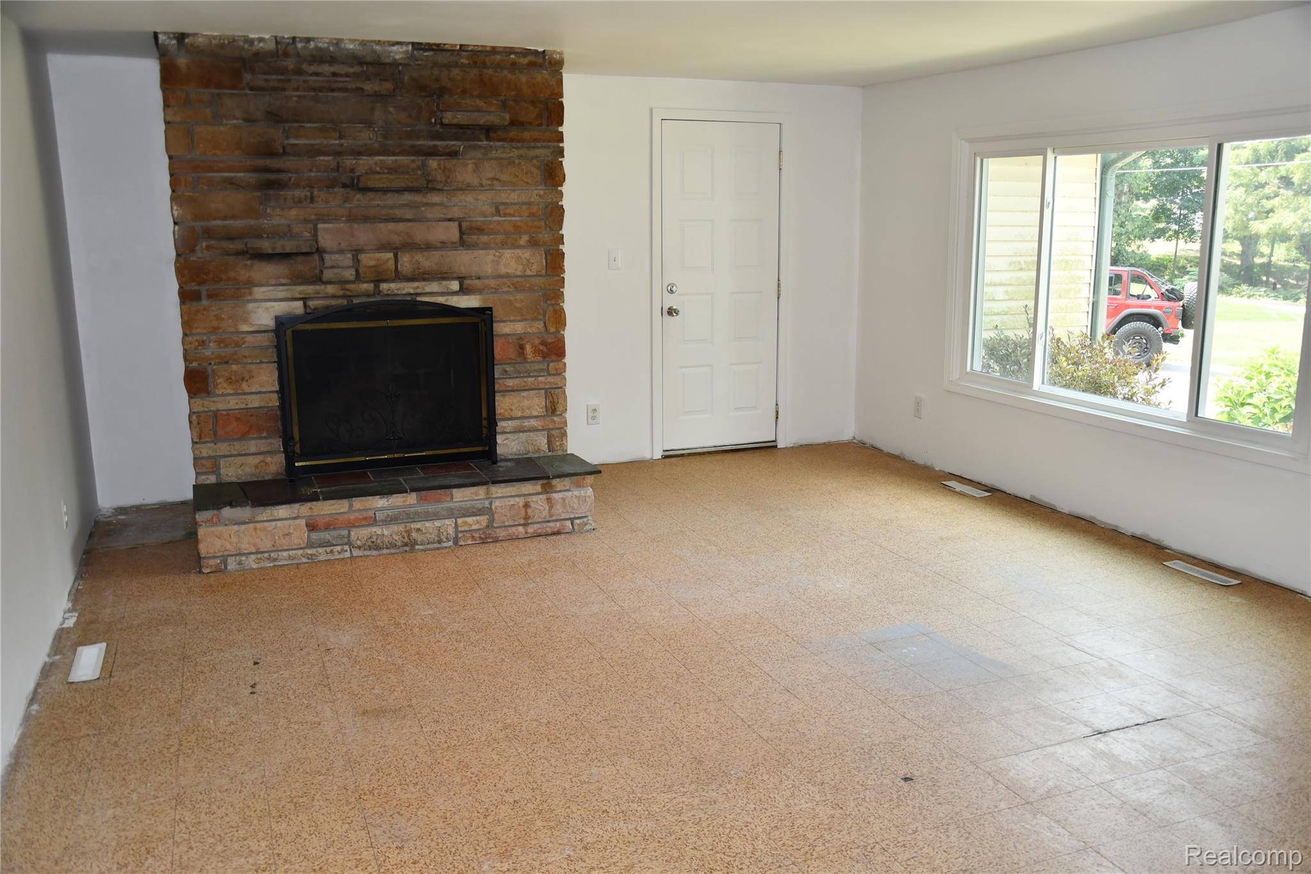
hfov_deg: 60.3
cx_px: 656
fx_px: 1129
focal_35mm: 31
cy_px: 437
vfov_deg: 42.3
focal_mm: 21
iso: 400
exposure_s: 1/125
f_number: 3.8
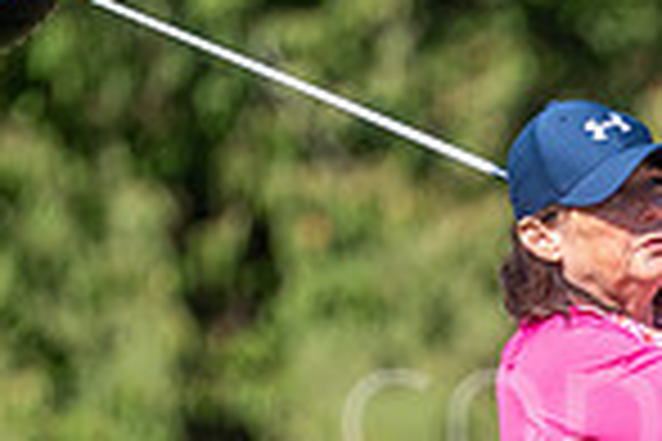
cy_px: 700
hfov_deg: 1.7
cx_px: 932
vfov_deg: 1.2
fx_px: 21771
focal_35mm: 1184
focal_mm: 300
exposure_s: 1/2500
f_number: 5
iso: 500
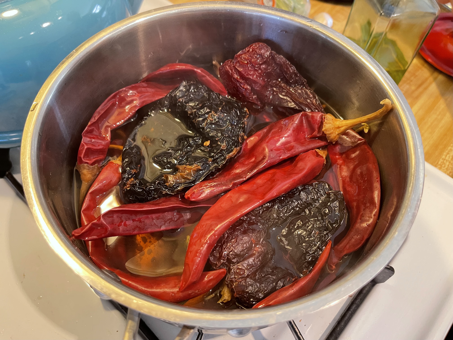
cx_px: 226
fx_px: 340
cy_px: 170
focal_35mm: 26
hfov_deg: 67.3
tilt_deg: -58.3
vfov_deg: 53.1
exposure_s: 1/60
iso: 320
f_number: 1.6
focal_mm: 5.1
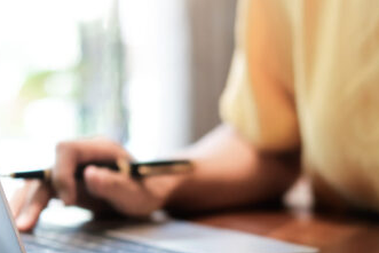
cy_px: 219
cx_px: 313
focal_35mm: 123
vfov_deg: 11.1
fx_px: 1295
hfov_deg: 16.5
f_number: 2
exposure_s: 1/80
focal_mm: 35
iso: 500
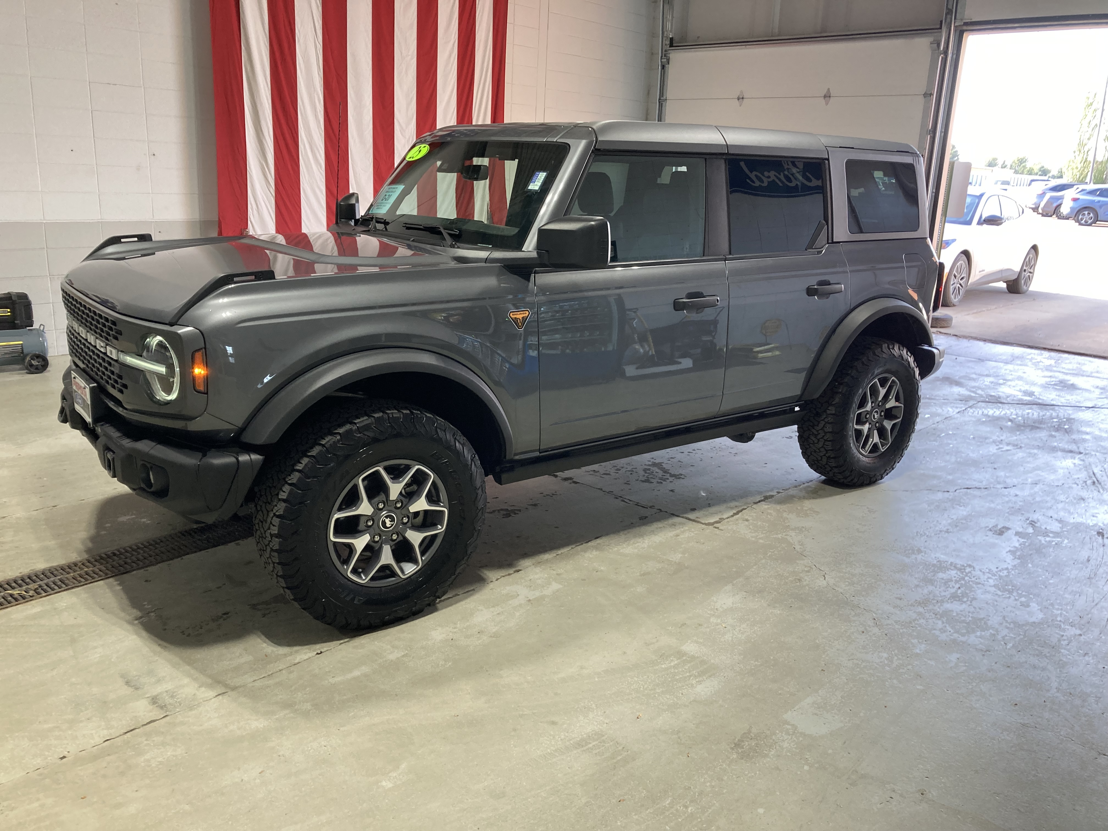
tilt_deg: -14.1
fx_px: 896
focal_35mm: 28
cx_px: 554
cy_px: 416
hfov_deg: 63.4
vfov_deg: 49.7
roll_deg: -2.9
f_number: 1.8
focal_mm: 3.99
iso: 80
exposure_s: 1/120
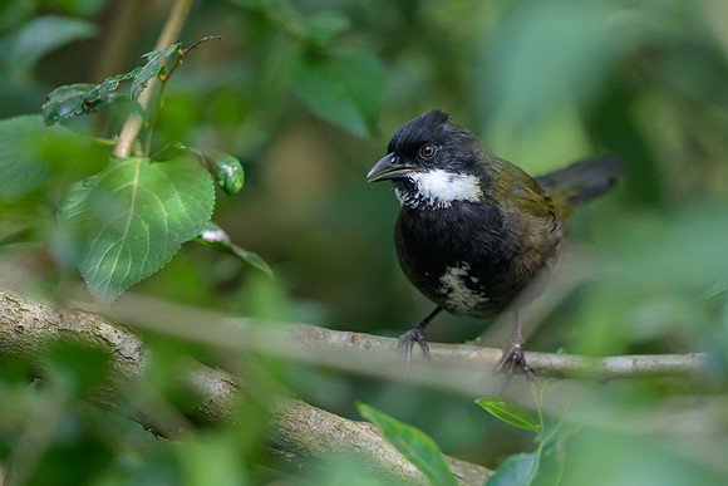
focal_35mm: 801
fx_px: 16197
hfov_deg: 2.6
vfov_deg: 1.7
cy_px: 184
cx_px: 345
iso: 1250
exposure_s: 1/2000
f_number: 2.8
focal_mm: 400
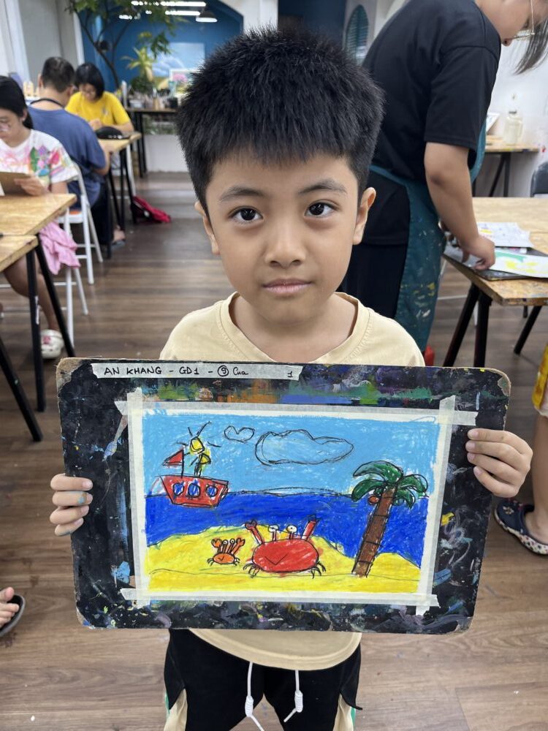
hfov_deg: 53.1
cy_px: 366
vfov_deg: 67.3
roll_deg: -1.9
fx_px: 549
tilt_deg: -29.2
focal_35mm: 26
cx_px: 274
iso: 80
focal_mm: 5.1
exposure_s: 1/100
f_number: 1.6
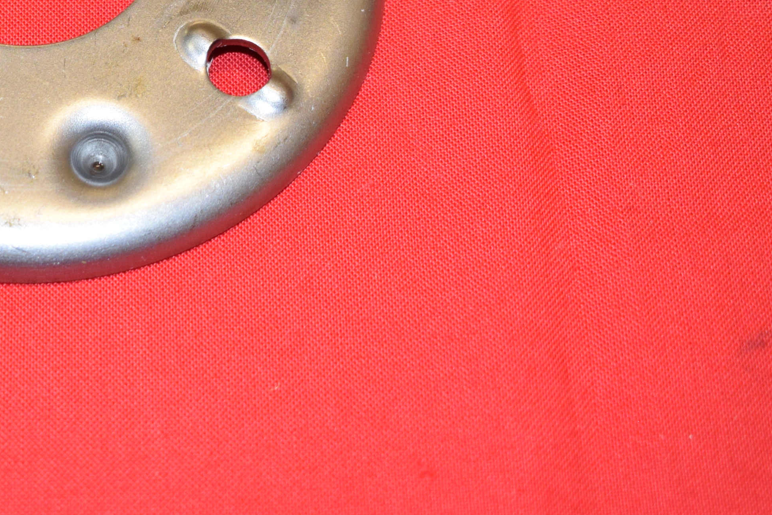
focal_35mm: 104
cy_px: -6
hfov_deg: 19.3
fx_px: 2231
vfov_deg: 13.0
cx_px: 81
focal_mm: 30
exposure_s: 1/100
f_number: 5
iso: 800
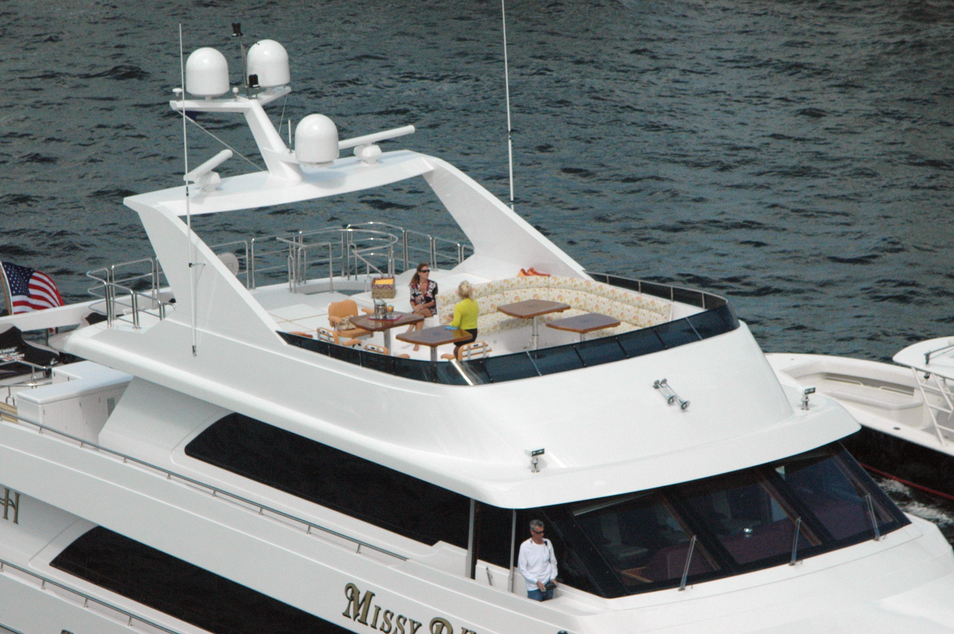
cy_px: 317
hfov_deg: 13.1
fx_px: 4170
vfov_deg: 8.7
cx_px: 477
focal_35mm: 158
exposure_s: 1/1250
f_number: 13
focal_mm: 105
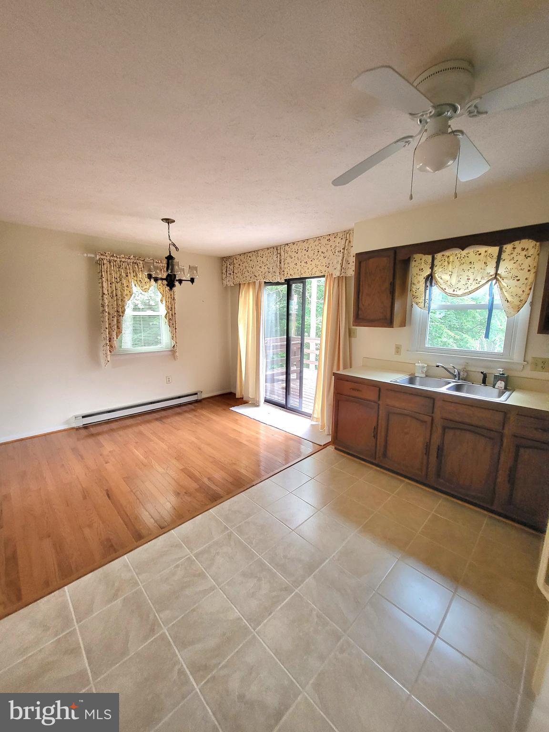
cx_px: 274
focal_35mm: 13
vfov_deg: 106.2
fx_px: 275
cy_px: 366
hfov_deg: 89.9
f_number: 2.2
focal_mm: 1.74
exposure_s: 1/60.2
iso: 250
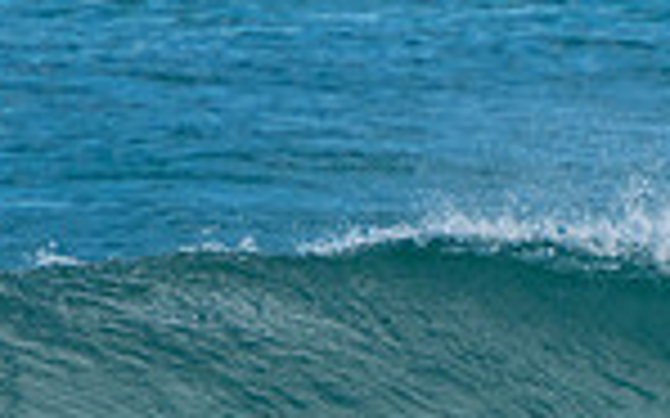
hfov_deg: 0.9
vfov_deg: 0.6
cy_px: 551
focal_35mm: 2385
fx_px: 43533
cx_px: 661
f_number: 5.6
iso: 250
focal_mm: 400
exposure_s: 1/1250
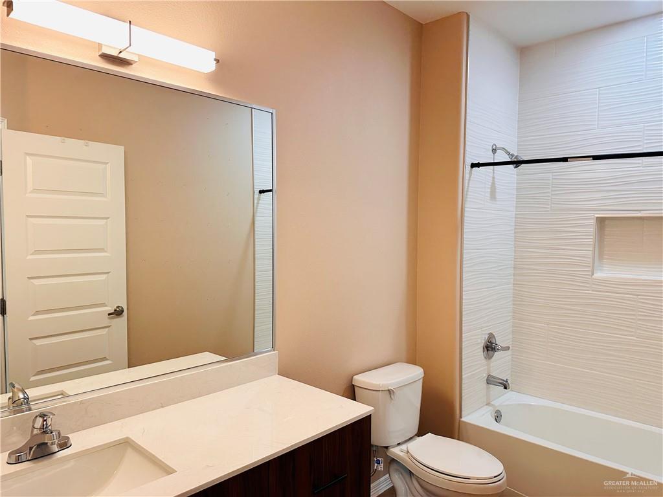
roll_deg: -0.6
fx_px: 460
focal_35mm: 24
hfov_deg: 71.6
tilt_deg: -2.3
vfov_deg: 56.8
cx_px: 332
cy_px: 248
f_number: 1.78
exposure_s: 1/120
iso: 200
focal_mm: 6.86
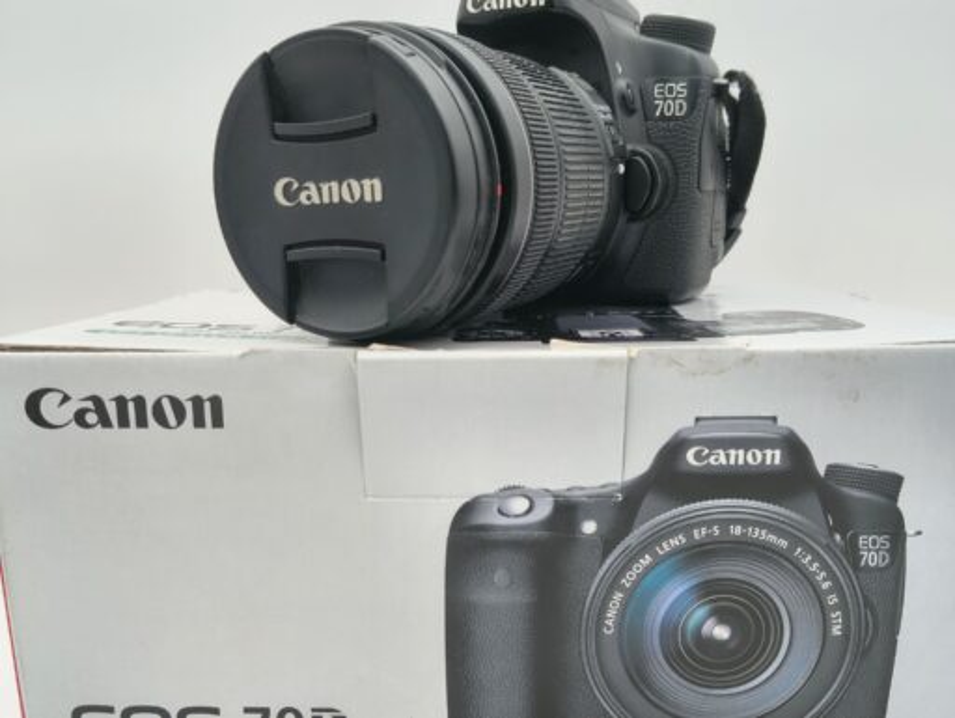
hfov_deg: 71.5
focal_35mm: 24
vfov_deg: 56.9
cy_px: 359
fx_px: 663
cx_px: 478
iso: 100
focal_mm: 5.56
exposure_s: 1/247
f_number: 1.8
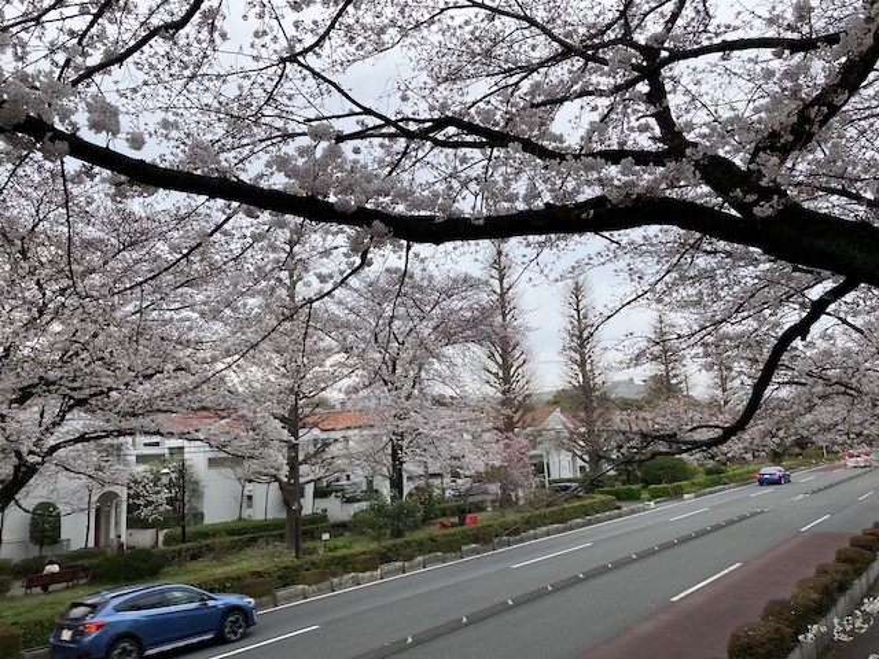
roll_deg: +4.0
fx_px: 711
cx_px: 440
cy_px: 330
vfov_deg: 49.7
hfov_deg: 63.4
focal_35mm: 28
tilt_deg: +10.9
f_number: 1.8
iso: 80
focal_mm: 3.99
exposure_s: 1/101
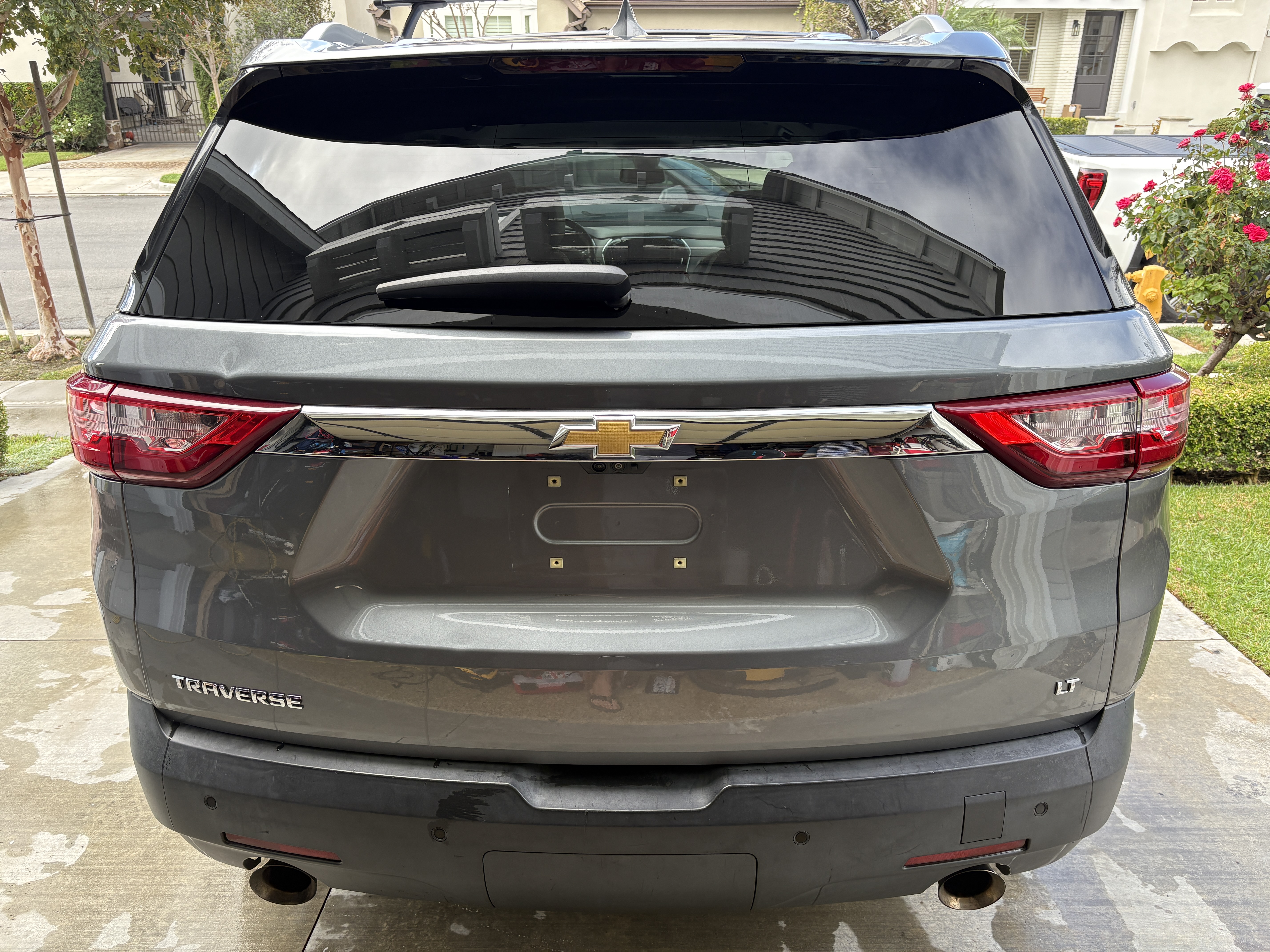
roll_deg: +0.5
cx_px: 635
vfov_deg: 53.1
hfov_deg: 67.3
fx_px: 954
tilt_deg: -23.3
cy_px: 476
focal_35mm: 26
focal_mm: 5.96
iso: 64
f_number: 1.6
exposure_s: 1/397
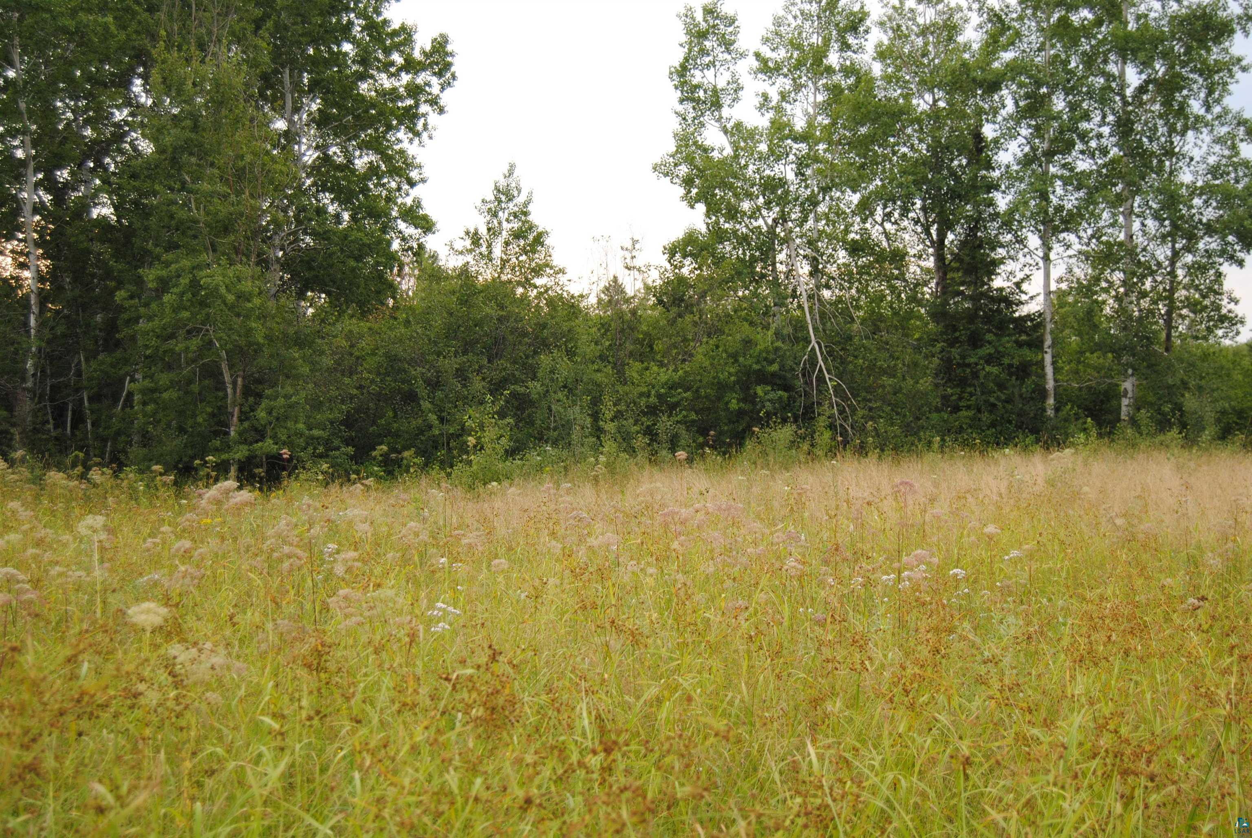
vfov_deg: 29.9
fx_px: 1567
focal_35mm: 45
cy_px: 419
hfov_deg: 43.6
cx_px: 626
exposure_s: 1/80
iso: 200
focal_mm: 30
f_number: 4.5
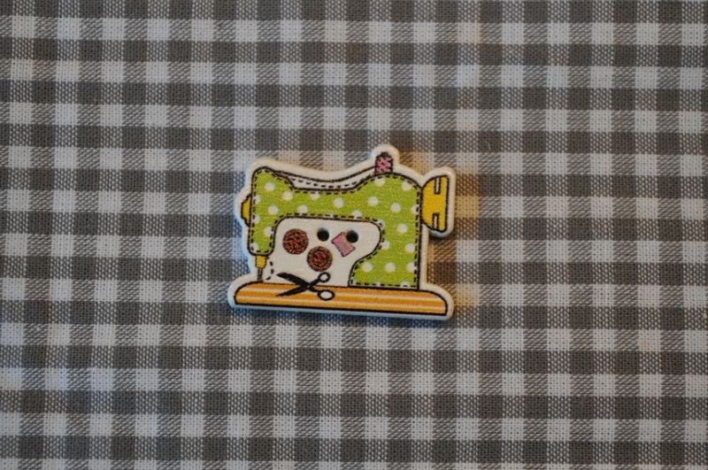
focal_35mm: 82
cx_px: 354
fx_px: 1620
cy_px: 235
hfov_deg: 24.7
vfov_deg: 16.5
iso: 800
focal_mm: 55
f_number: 5.6
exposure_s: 1/30
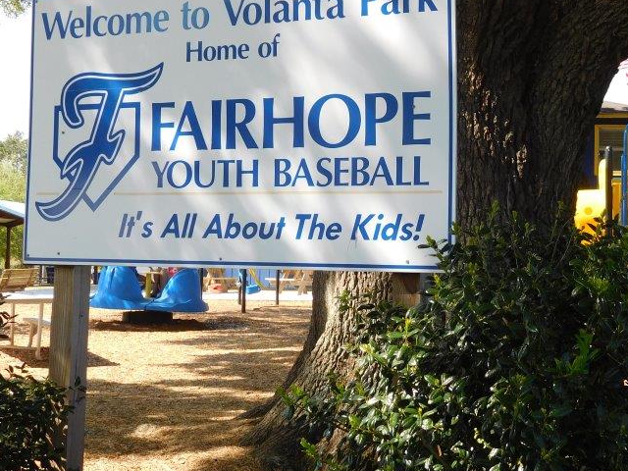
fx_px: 1161
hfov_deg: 30.2
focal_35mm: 64
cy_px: 195
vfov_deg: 22.9
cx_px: 375
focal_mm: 7.1
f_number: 3.9
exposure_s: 1/250
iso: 125
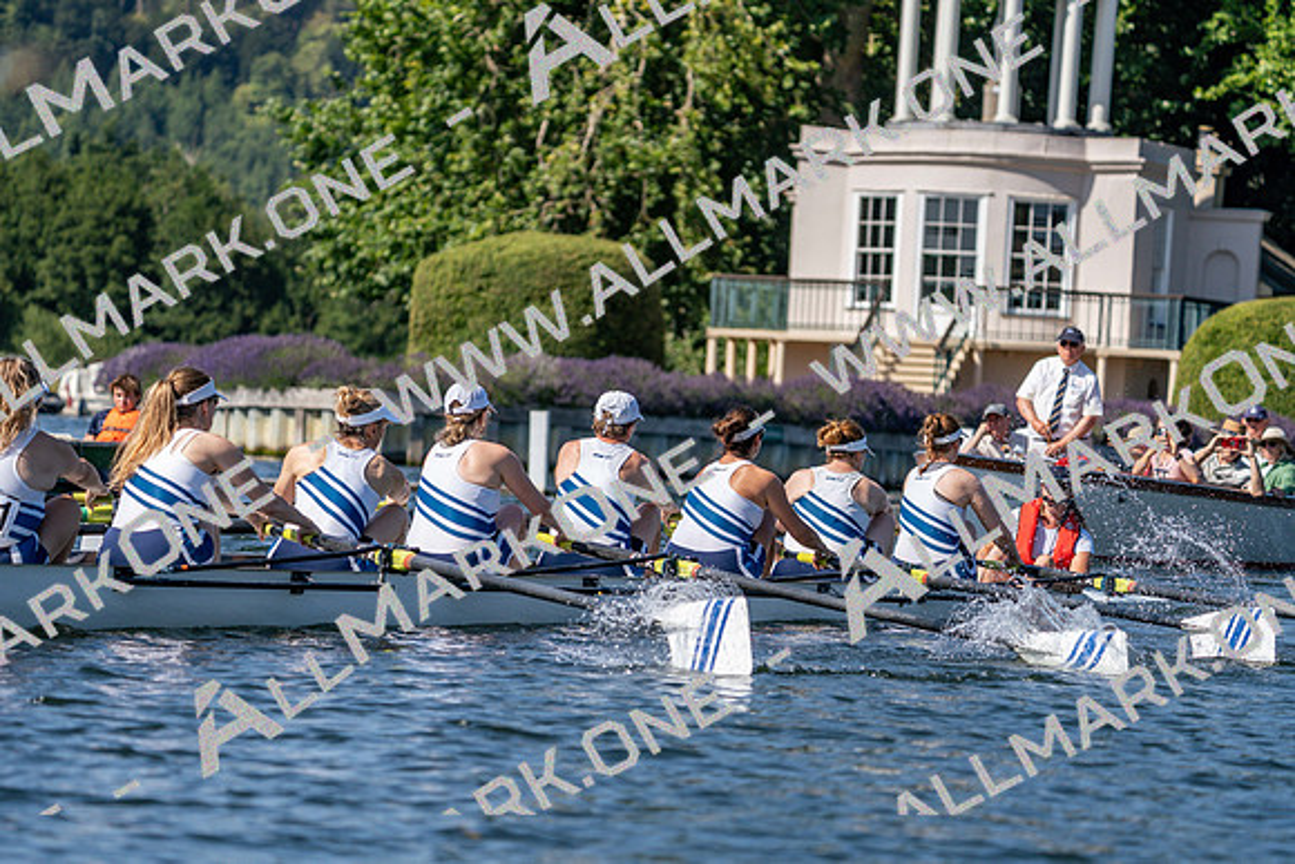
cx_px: 648
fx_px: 7196
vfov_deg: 6.9
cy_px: 432
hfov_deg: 10.3
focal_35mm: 200
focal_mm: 200
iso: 160
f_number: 5.6
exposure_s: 1/1600
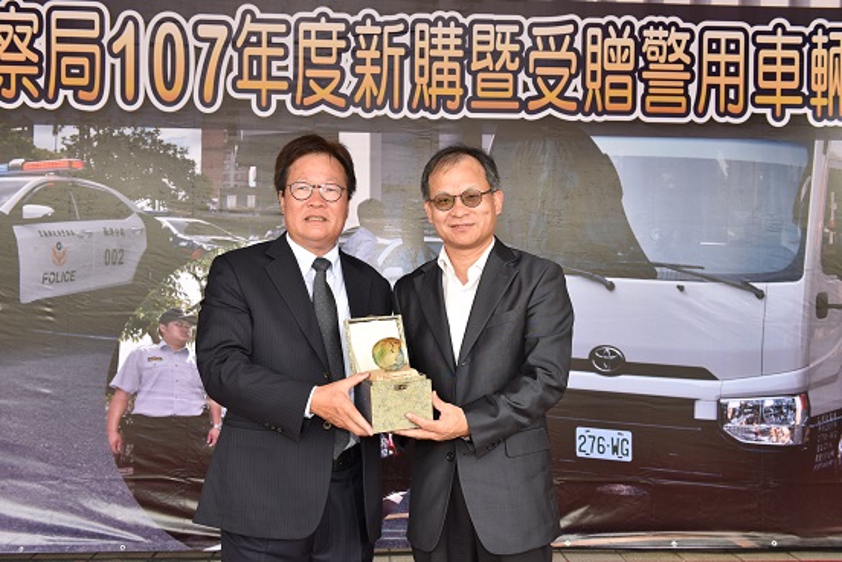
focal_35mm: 35
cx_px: 421
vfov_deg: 37.9
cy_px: 281
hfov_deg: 54.4
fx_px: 819
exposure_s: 1/160
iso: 320
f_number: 6.3
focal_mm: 35
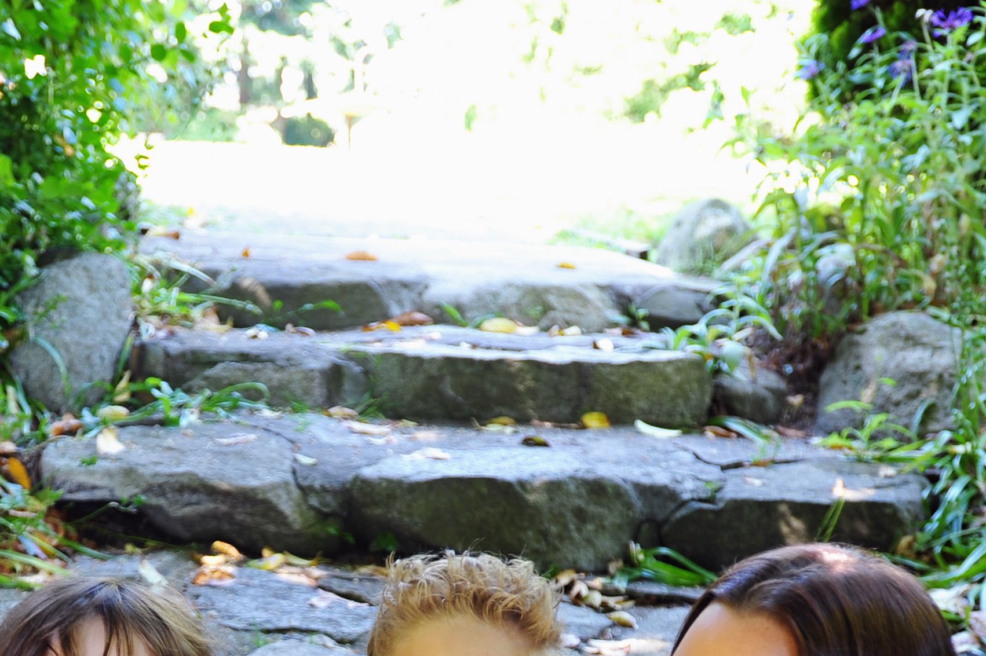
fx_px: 1369
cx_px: 324
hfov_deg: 39.1
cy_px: 808
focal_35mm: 50
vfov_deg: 24.2
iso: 200
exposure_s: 1/50
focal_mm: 20
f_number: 2.8
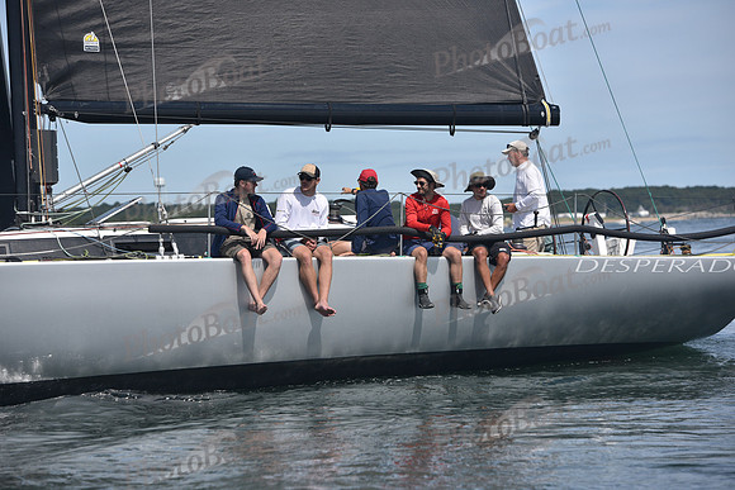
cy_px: 245
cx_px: 368
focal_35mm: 135
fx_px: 2757
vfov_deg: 10.2
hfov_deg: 15.2
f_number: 5
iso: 250
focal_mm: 135
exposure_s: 1/1250
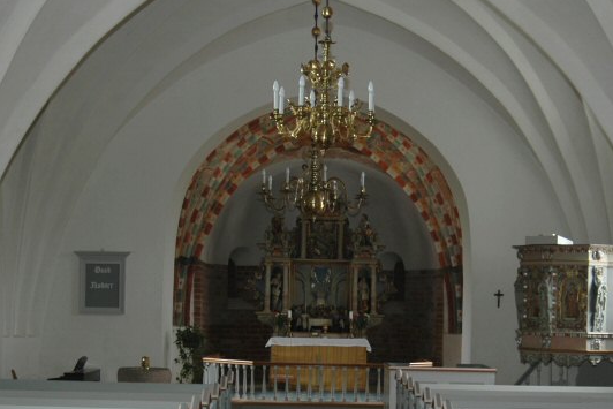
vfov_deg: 19.1
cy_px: 268
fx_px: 1209
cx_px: 313
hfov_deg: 28.4
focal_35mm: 71
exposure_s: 1/60
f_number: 4
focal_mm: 28
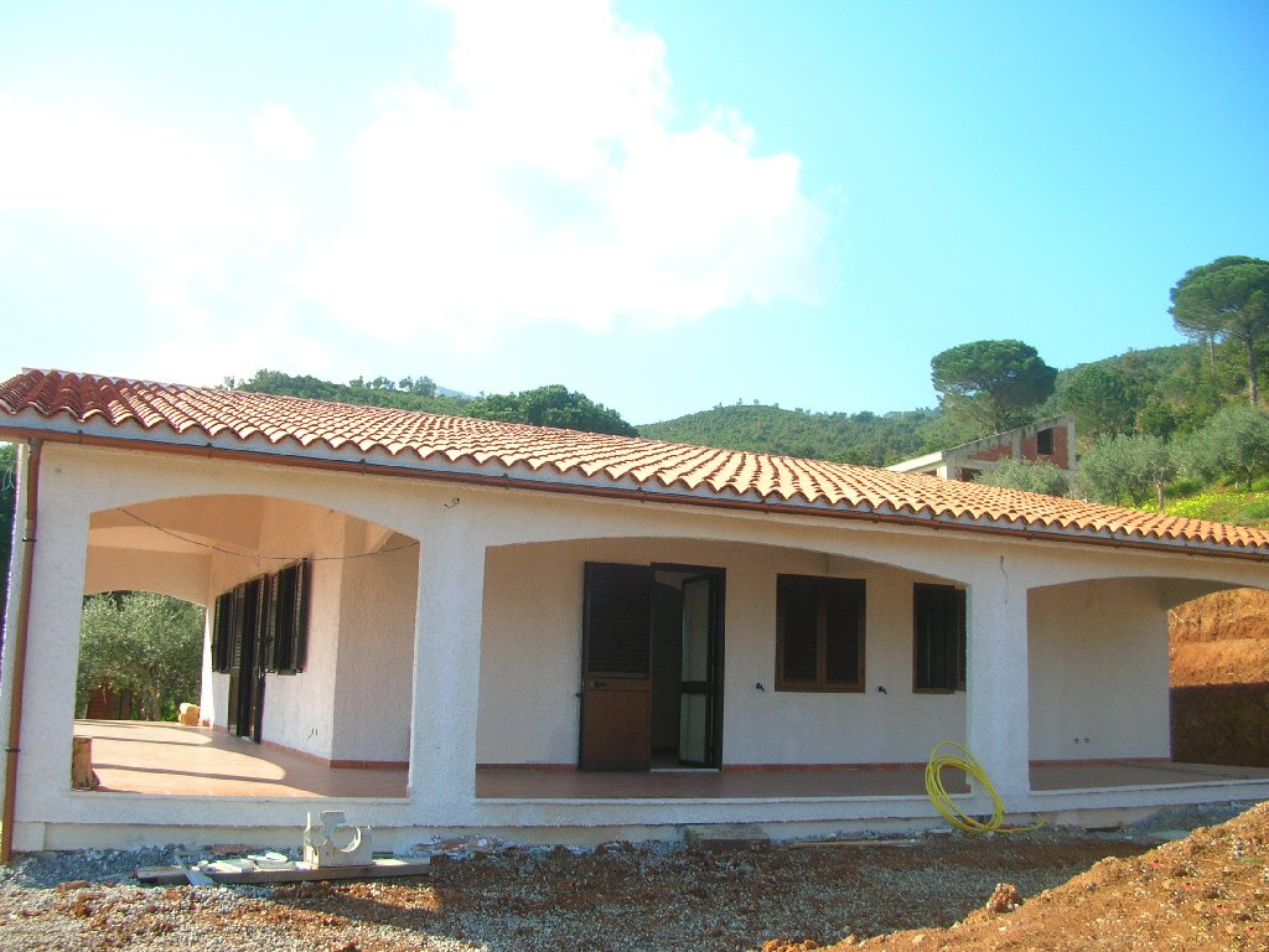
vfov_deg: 40.7
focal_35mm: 35
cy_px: 476
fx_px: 1283
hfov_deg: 52.6
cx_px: 634
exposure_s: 1/444
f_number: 2.8
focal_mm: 5.8
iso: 50
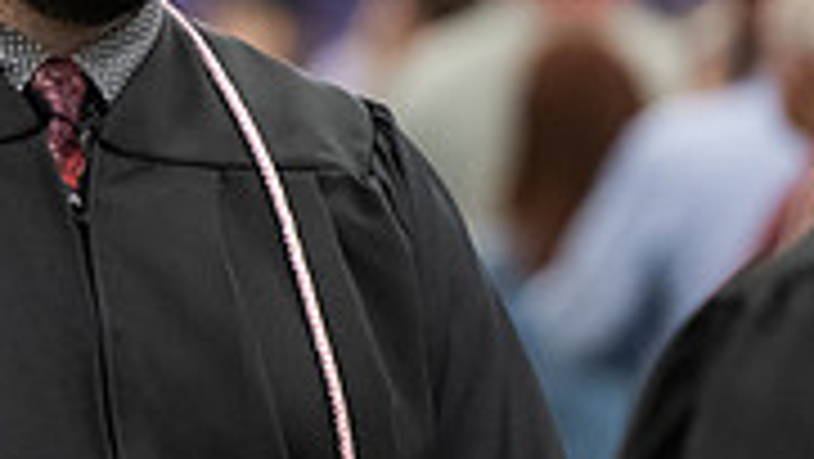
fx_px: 13043
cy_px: 61
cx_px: 135
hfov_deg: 3.6
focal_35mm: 604
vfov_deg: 2.0
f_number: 3.2
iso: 3200
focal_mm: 180
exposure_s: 1/200
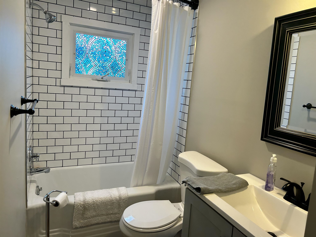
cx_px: 158
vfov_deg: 53.1
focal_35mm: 26
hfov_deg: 67.3
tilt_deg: -7.7
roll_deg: -3.7
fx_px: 237
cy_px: 118
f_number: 1.5
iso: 100
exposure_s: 1/120
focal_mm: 5.7
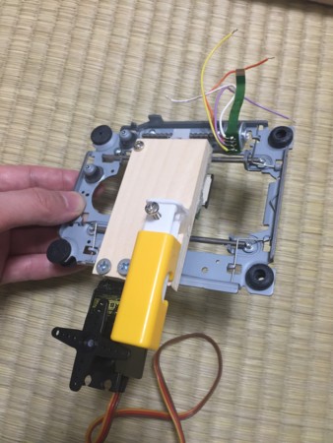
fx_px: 372
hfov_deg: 48.3
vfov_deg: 61.6
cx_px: 166
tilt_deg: -80.2
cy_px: 222
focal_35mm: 29
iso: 80
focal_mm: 4.15
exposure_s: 1/30
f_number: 2.2
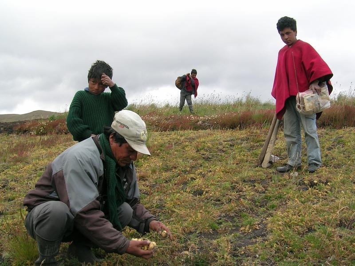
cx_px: 178
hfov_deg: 52.6
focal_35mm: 35
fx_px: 359
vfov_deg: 40.7
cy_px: 133
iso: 50
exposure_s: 1/154
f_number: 4.8
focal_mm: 5.4
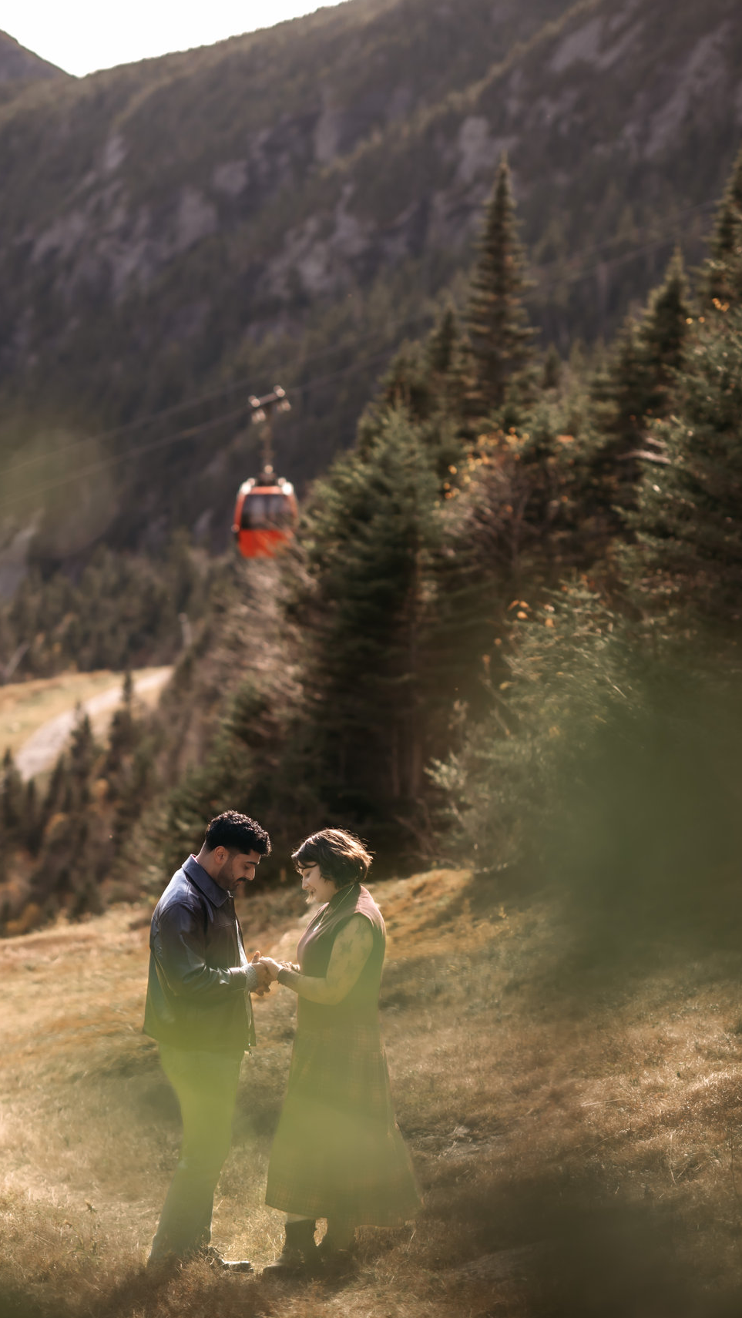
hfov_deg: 13.4
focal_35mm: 90
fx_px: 3147
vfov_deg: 23.7
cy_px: 665
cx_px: 312
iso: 140
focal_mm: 85
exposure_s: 1/1000
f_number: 2.4
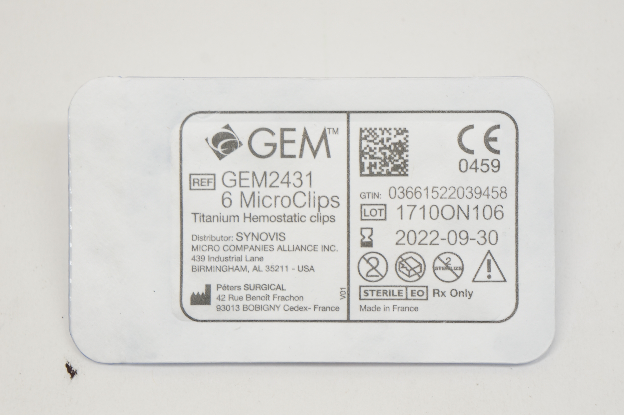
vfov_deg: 16.5
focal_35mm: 82
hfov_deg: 24.6
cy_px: 208
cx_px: 312
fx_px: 1428
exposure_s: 1/40
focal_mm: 55
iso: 400
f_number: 9
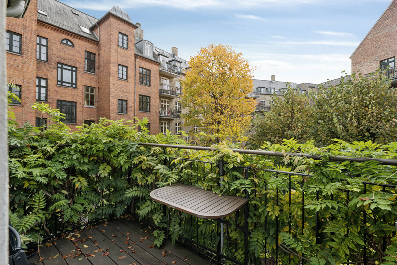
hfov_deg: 93.3
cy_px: 132
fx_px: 187
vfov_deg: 70.4
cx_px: 198
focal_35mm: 17
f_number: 9
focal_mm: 17
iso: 200
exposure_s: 1/50
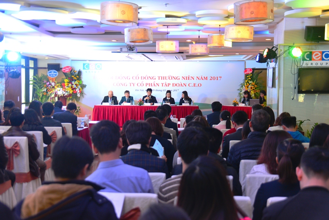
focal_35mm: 55
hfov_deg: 36.2
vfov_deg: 24.6
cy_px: 110
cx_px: 164
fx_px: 503
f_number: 5
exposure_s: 1/80
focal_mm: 55
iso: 1000
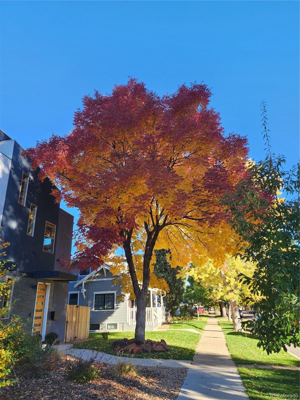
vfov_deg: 73.9
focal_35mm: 23
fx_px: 266
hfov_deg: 58.9
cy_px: 200
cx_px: 150
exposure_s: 1/180
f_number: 1.8
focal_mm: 6.4
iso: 16
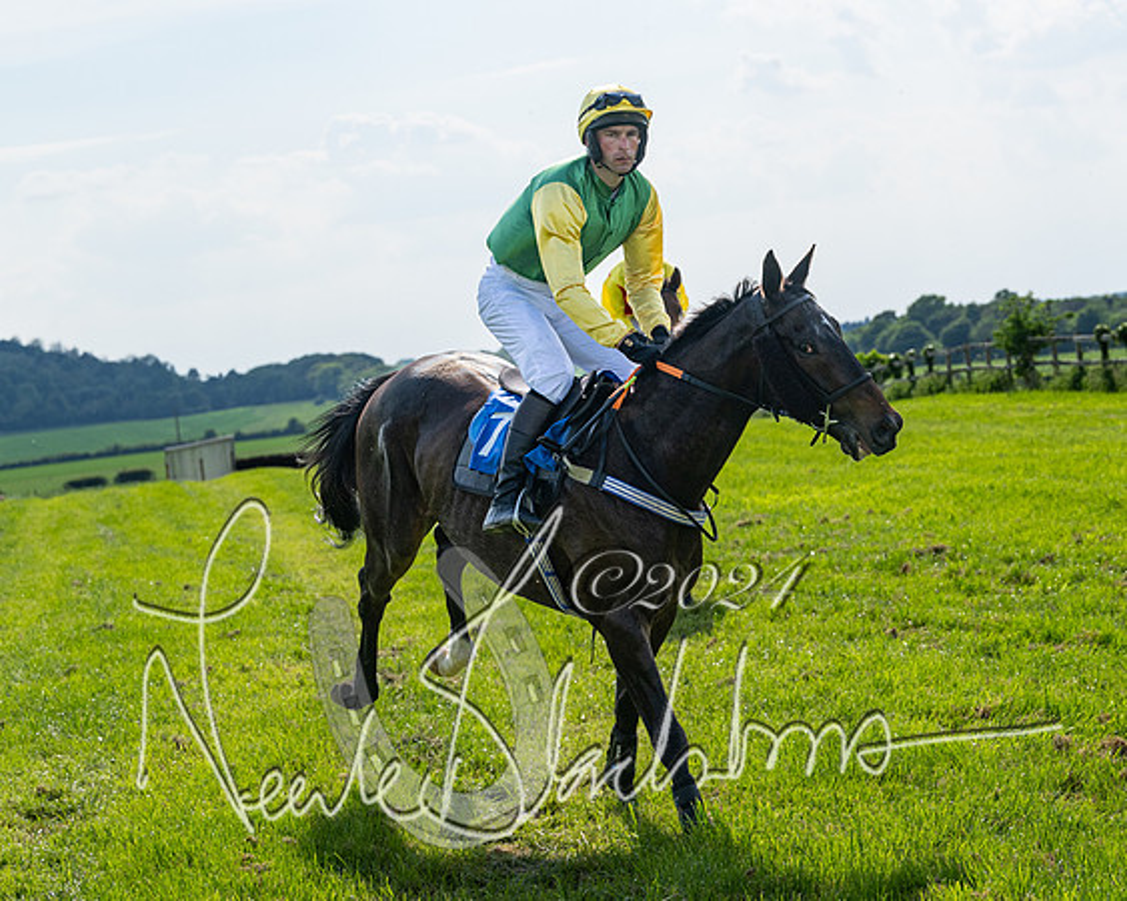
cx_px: 800
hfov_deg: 17.7
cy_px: 295
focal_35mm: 108
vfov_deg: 14.2
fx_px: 3608
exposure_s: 1/2000
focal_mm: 70
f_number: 5
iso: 200
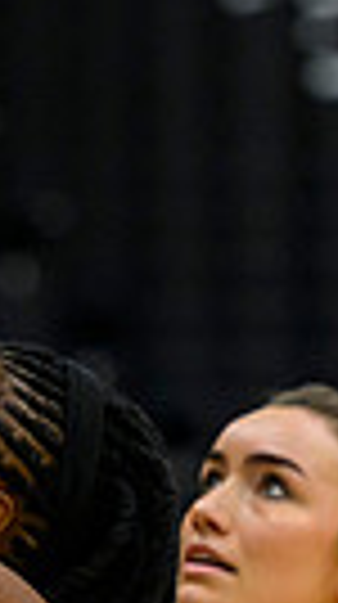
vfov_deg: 2.6
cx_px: -222
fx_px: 13515
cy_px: 175
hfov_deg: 1.4
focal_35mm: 845
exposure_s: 1/1000
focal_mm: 160
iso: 4000
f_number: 3.2
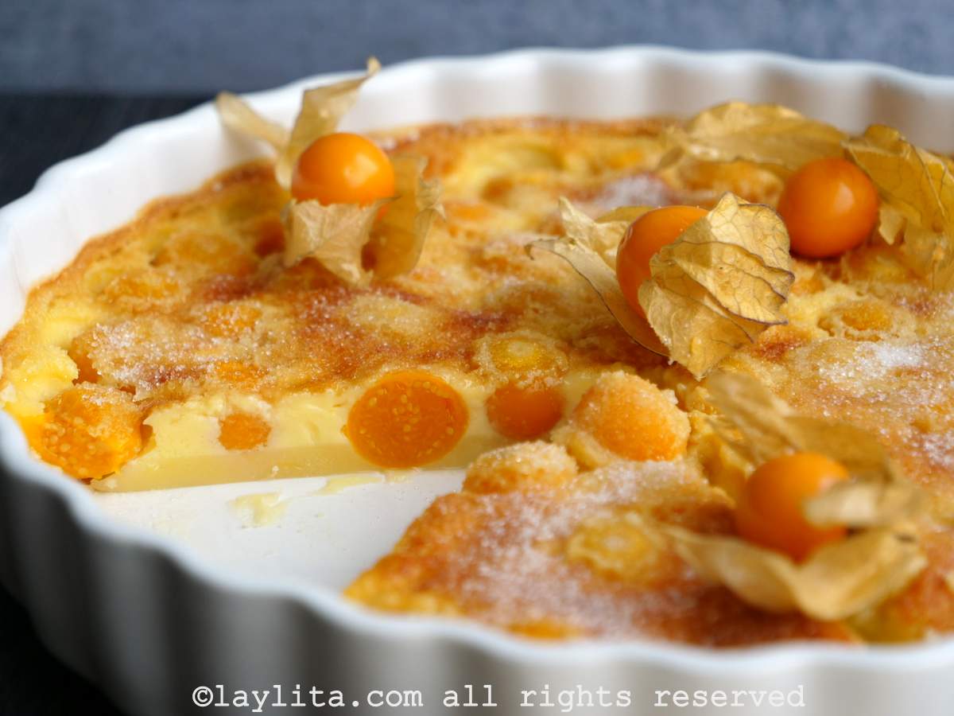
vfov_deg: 16.1
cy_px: 358
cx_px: 477
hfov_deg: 21.3
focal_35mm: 92
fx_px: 2535
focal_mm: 46
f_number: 3.9
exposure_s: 1/100
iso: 320
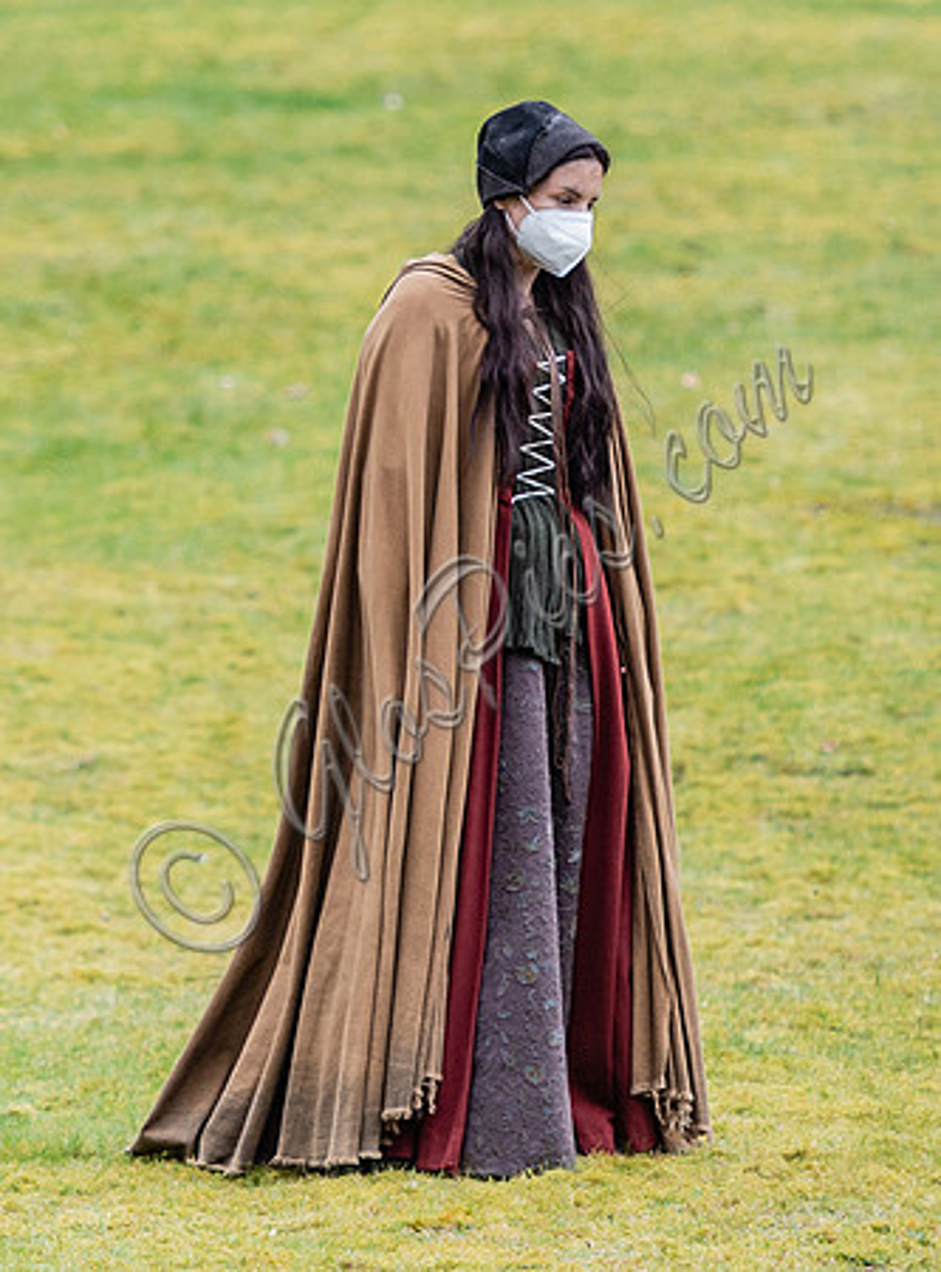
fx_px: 13618
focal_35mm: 372
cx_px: 470
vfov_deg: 5.3
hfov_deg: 4.0
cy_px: 435
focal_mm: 140
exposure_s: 1/3200
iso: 640
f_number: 2.8
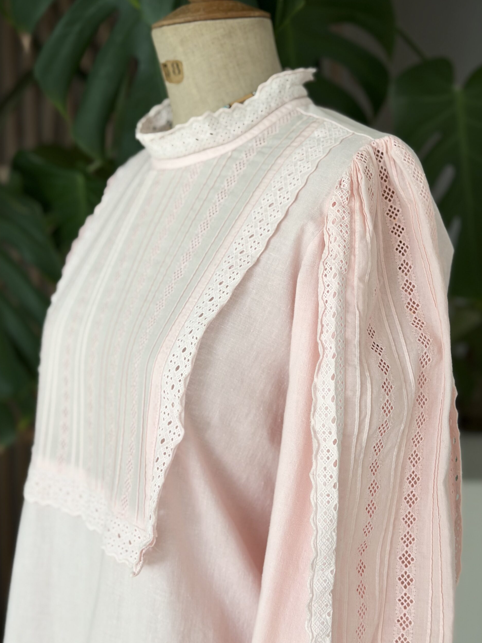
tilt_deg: -9.0
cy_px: 322
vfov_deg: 38.9
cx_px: 239
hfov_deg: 29.7
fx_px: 910
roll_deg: -0.7
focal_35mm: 49
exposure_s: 1/60
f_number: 1.78
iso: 125
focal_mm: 6.76
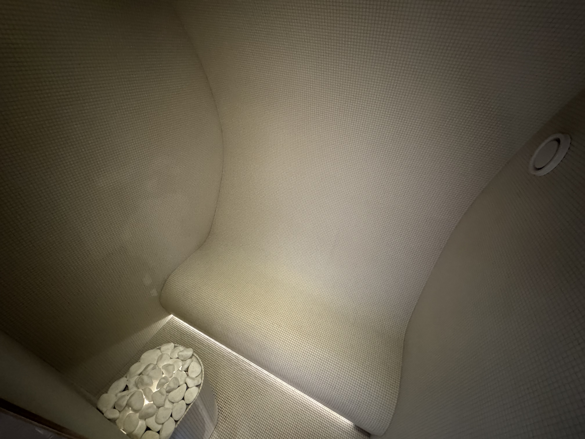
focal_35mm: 14
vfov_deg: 85.7
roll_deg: -7.2
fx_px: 237
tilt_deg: -38.5
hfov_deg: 102.1
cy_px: 220
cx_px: 292
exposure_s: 1/33
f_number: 2.2
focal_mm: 2.22
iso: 1000
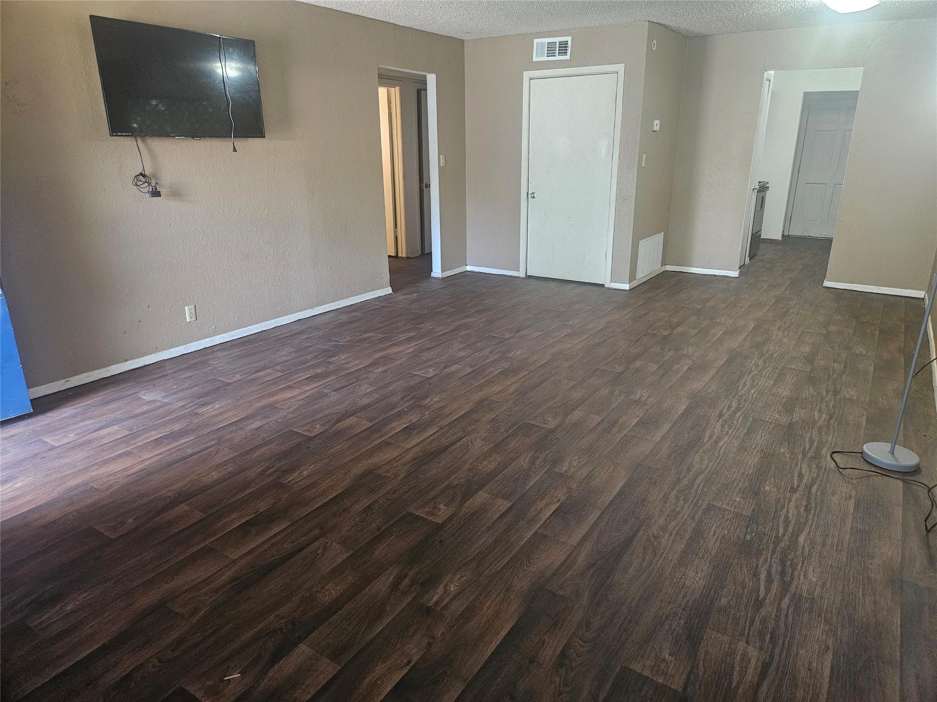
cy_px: 351
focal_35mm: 23
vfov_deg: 58.9
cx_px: 468
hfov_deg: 73.9
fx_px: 623
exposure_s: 1/60
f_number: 1.8
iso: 640
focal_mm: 5.4
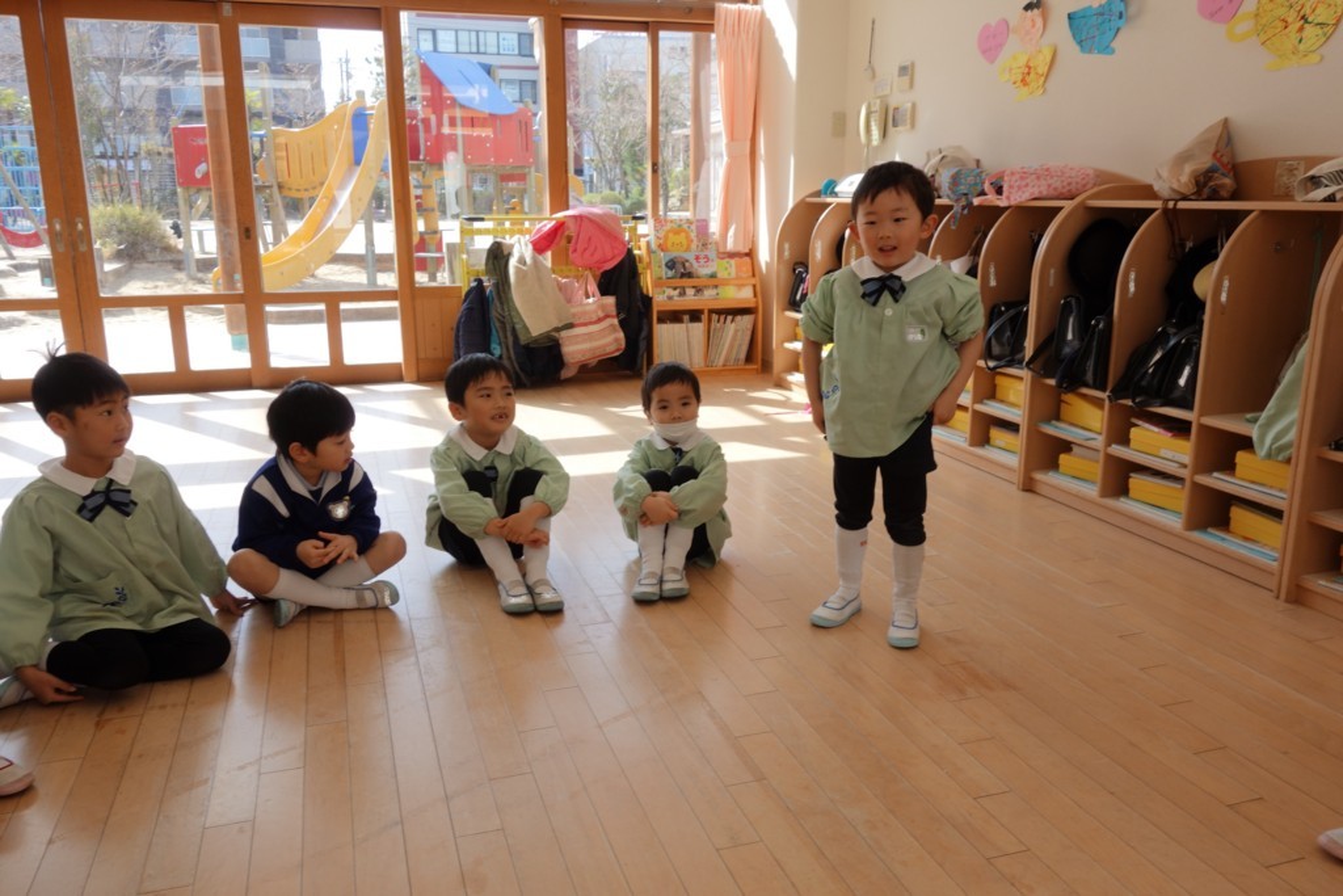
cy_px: 448
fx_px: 1045
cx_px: 672
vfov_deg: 46.4
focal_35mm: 28
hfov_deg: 65.5
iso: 125
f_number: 5.6
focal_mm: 10.4
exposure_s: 1/125
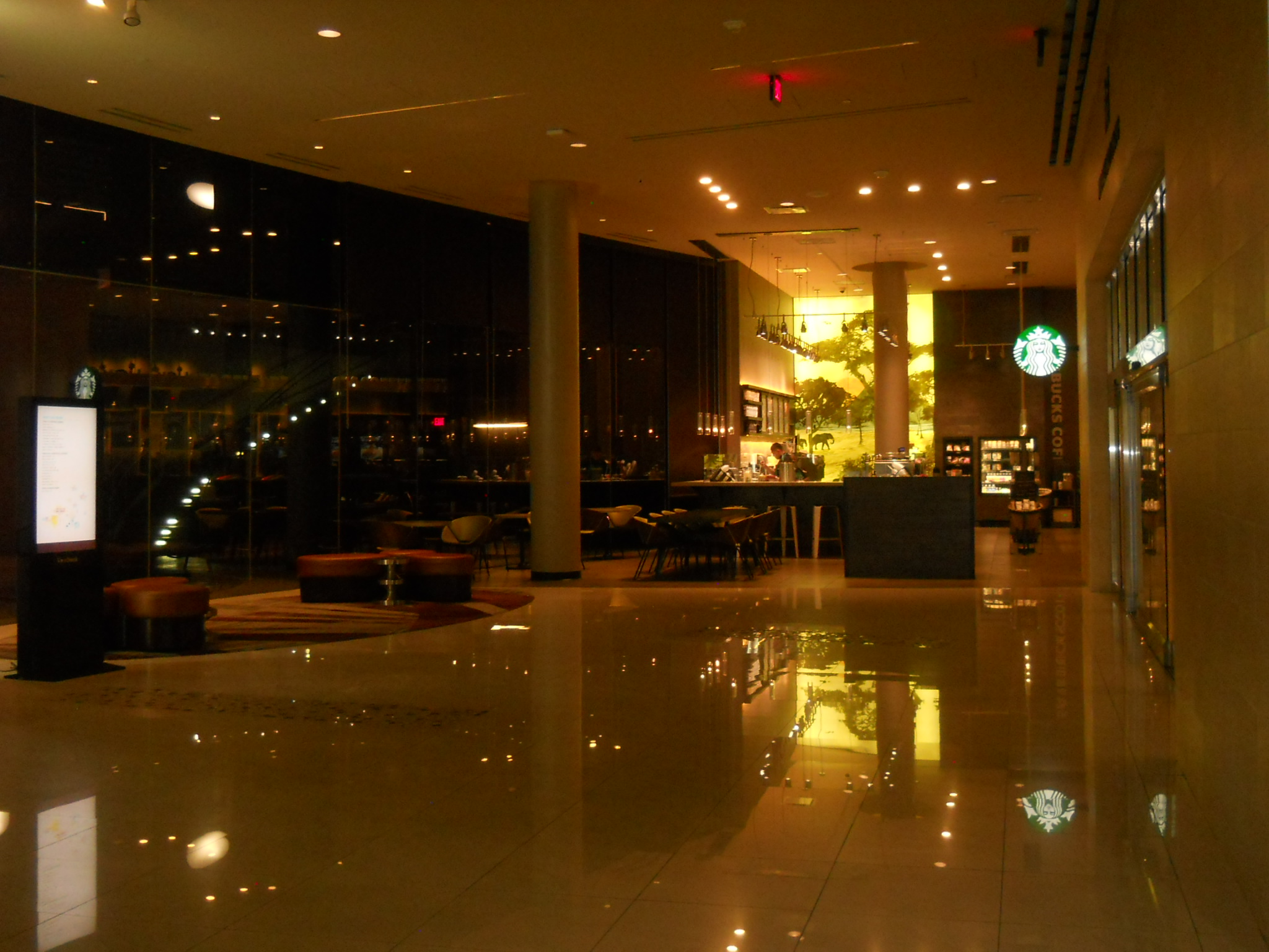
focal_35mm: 41
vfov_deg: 35.1
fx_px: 1503
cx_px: 634
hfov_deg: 45.8
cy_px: 476
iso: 400
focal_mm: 6.72
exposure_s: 1/30
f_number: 3.1
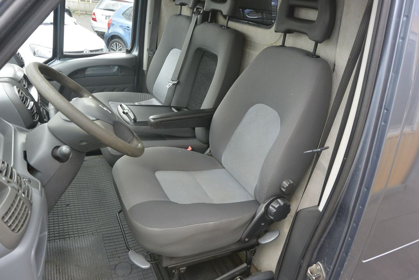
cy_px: 140
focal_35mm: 27
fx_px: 314
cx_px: 210
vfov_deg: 47.9
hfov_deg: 67.4
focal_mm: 10
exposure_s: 1/200
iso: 200
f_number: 3.5
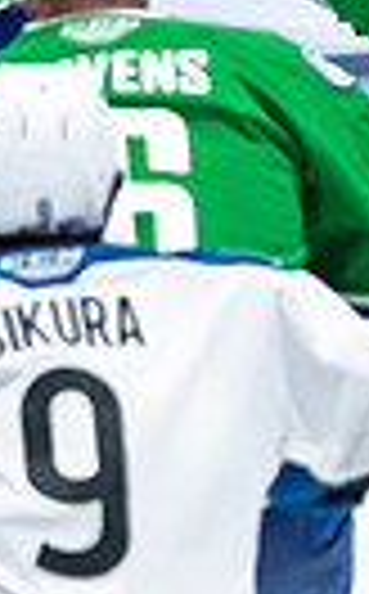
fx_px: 28217
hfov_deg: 0.7
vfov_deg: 1.2
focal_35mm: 1746
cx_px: 532
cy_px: -256
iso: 1250
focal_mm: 200
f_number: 2.8
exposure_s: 1/1250
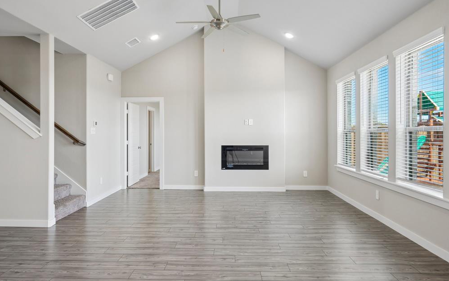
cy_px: 131
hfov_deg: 77.1
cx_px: 220
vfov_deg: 53.0
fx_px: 281
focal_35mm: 23
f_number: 8
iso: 400
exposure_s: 1/30
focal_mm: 22
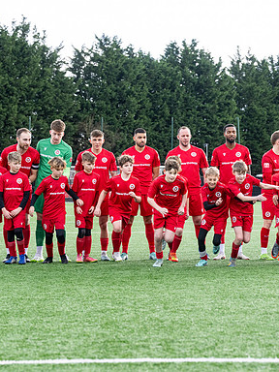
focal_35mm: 115
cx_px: 200
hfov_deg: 12.9
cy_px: 199
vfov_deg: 17.1
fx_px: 1236
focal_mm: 70
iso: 800
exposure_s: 1/1600
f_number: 4
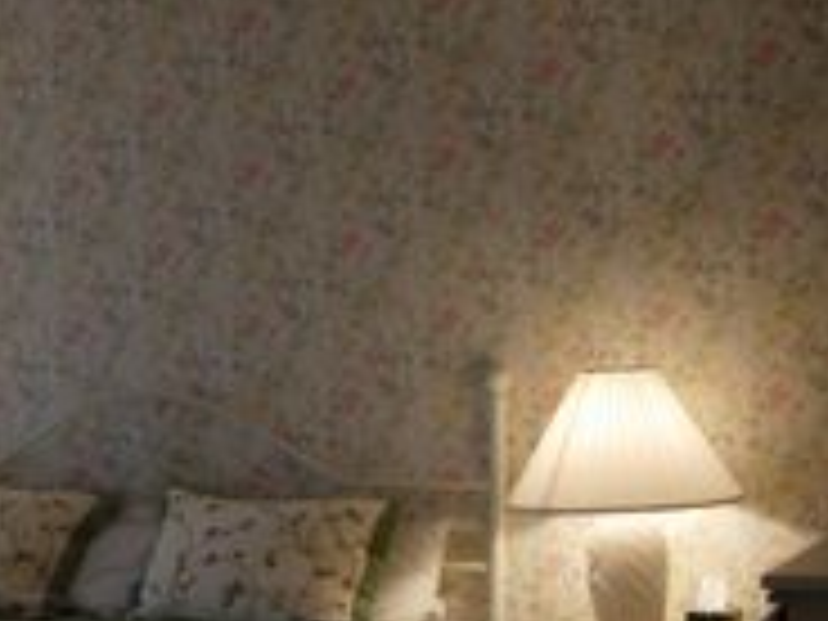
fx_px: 1818
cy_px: 468
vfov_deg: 19.2
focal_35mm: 76
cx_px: 90
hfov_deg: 24.9
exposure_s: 1/32
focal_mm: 7.8
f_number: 2.8
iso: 84
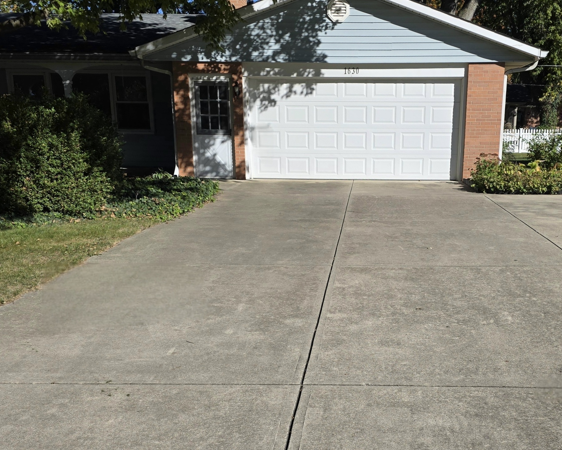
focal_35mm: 38
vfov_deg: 38.1
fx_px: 632
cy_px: 343
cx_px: 339
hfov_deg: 47.6
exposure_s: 1/10000
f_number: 1.7
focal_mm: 6.3
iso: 80
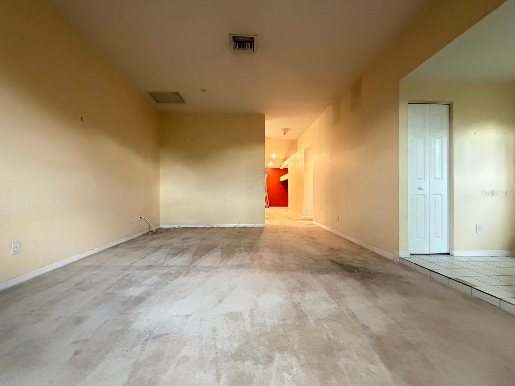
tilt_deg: -0.5
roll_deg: -0.2
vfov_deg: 85.7
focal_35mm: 14
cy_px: 193
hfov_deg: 102.1
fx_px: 208
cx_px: 258
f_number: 2.2
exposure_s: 1/60
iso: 800
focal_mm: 2.22
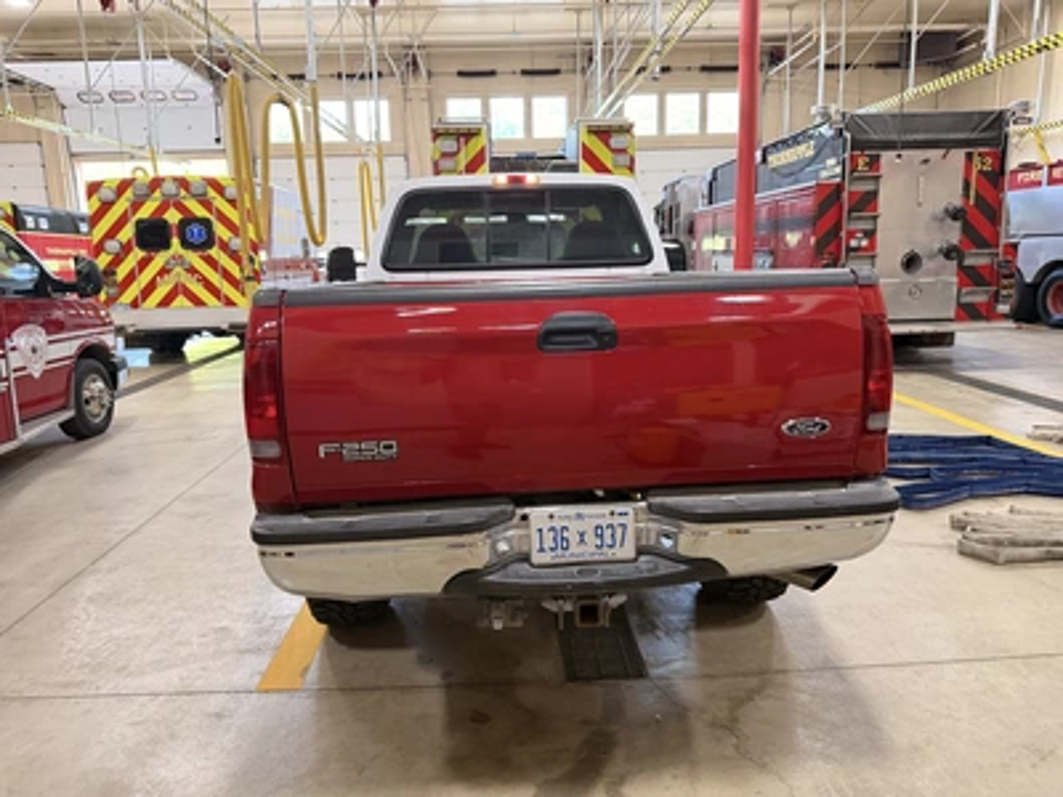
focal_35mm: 24
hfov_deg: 71.6
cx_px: 532
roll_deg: +3.7
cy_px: 398
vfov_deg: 56.8
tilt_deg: -7.8
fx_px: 737
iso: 500
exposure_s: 1/60
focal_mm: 6.76
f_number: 1.78
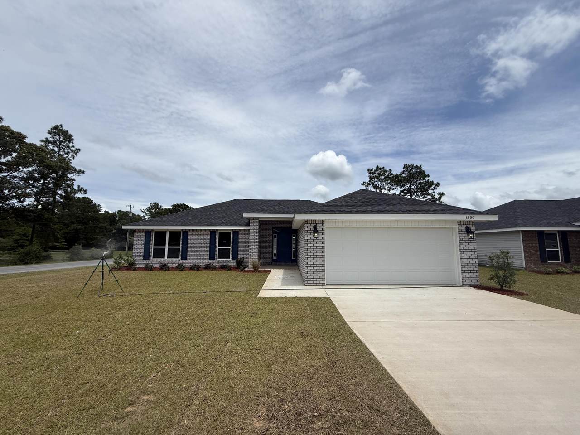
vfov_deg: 85.7
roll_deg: -0.8
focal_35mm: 14
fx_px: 235
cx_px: 290
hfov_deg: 102.1
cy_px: 218
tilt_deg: +6.5
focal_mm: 2.22
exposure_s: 1/5155
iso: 50
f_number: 2.2
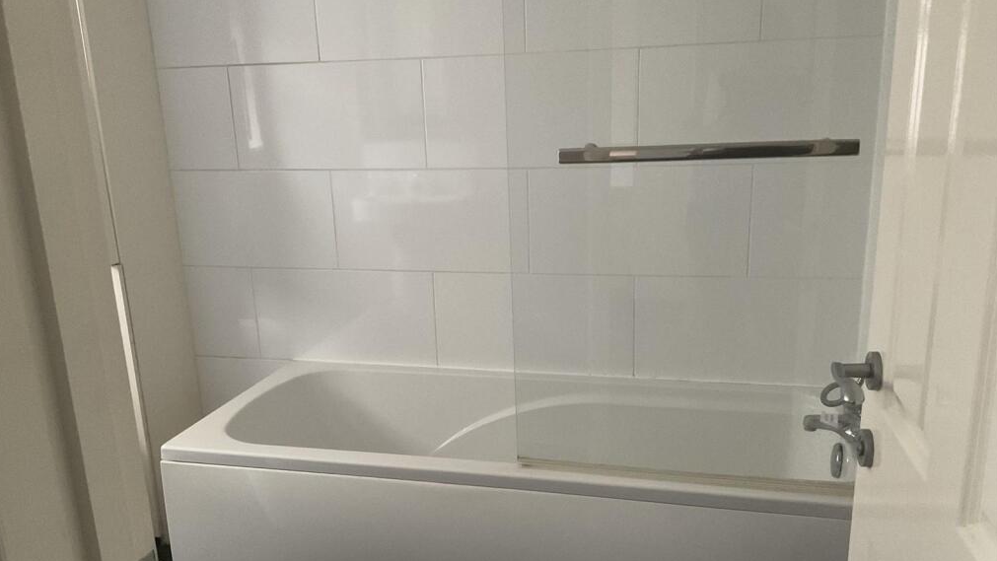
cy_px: 328
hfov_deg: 61.0
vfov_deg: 36.6
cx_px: 498
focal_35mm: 32
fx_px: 846
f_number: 1.8
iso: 320
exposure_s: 1/51
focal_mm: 3
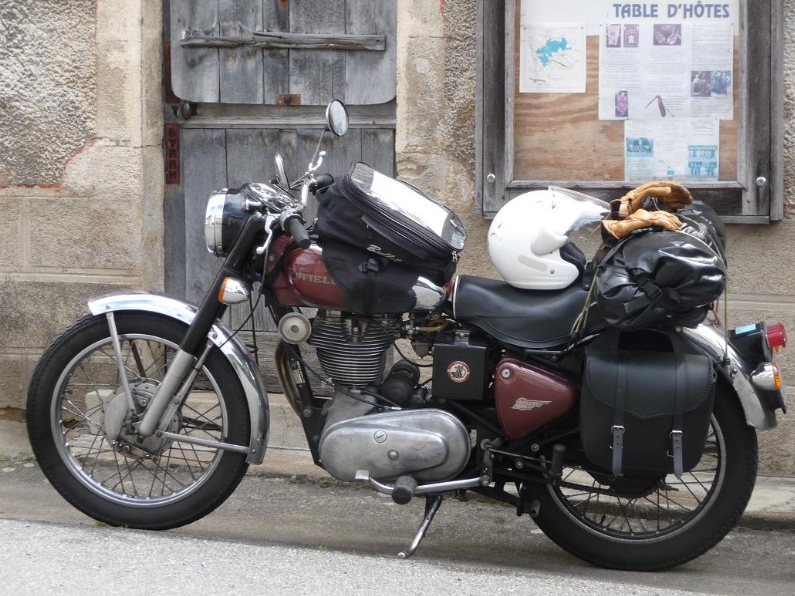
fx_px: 3398
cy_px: 297
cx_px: 397
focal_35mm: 148
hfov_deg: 13.3
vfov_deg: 10.0
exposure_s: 1/160
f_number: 4.8
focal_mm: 25.2
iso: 100
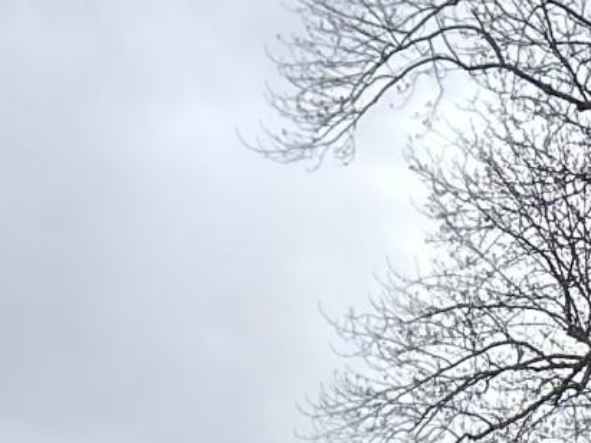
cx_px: 1690
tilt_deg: -0.6
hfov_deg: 8.8
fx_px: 3243
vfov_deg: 6.7
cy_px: 1559
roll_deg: +1.2
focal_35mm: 190
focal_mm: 5.7
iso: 40
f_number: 1.5
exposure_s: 1/186
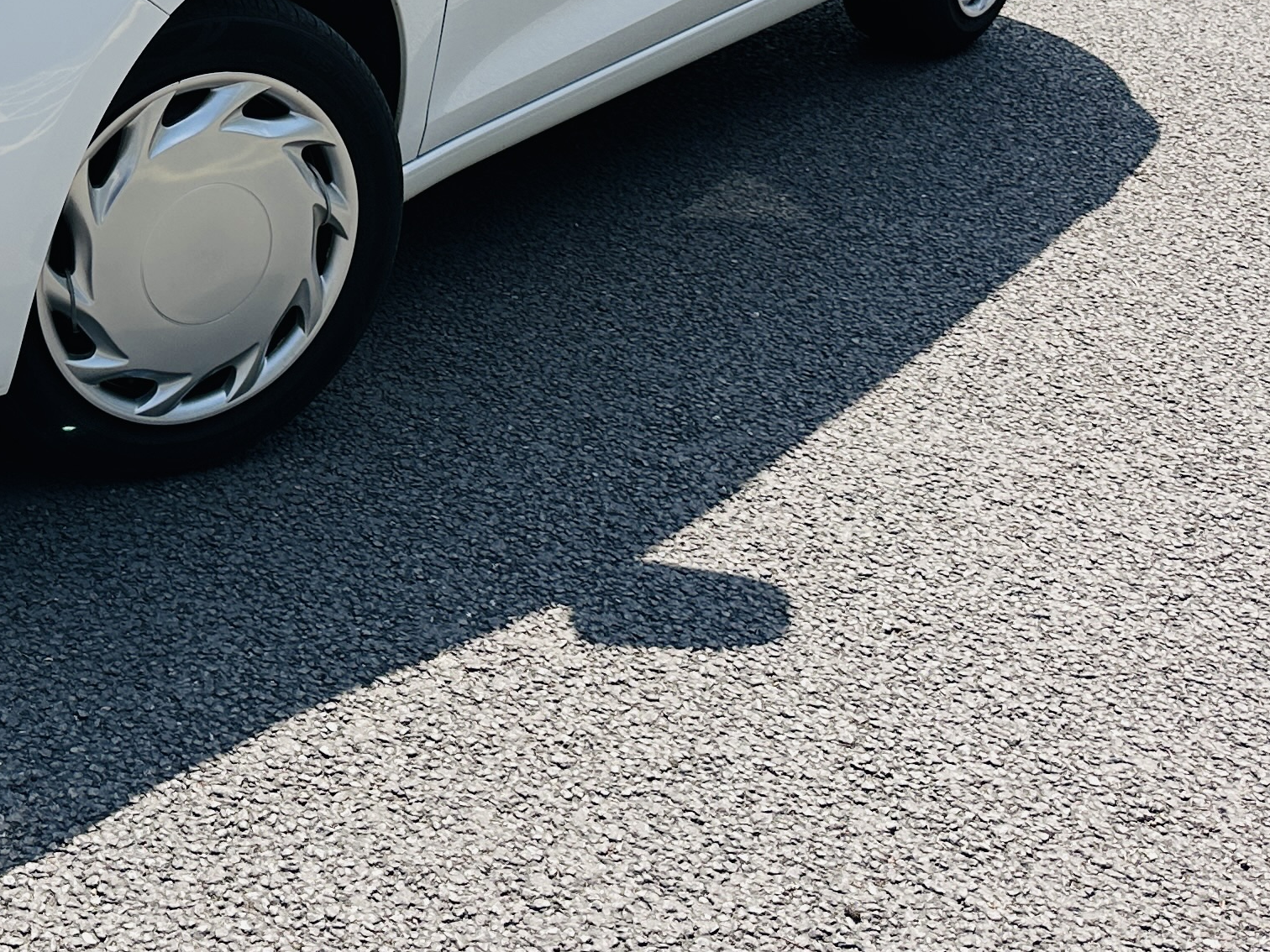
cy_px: 62
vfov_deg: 22.3
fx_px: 2348
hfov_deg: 28.5
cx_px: 19
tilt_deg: -20.5
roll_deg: -5.8
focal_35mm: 64
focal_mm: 6.86
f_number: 1.78
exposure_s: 1/3247
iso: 80
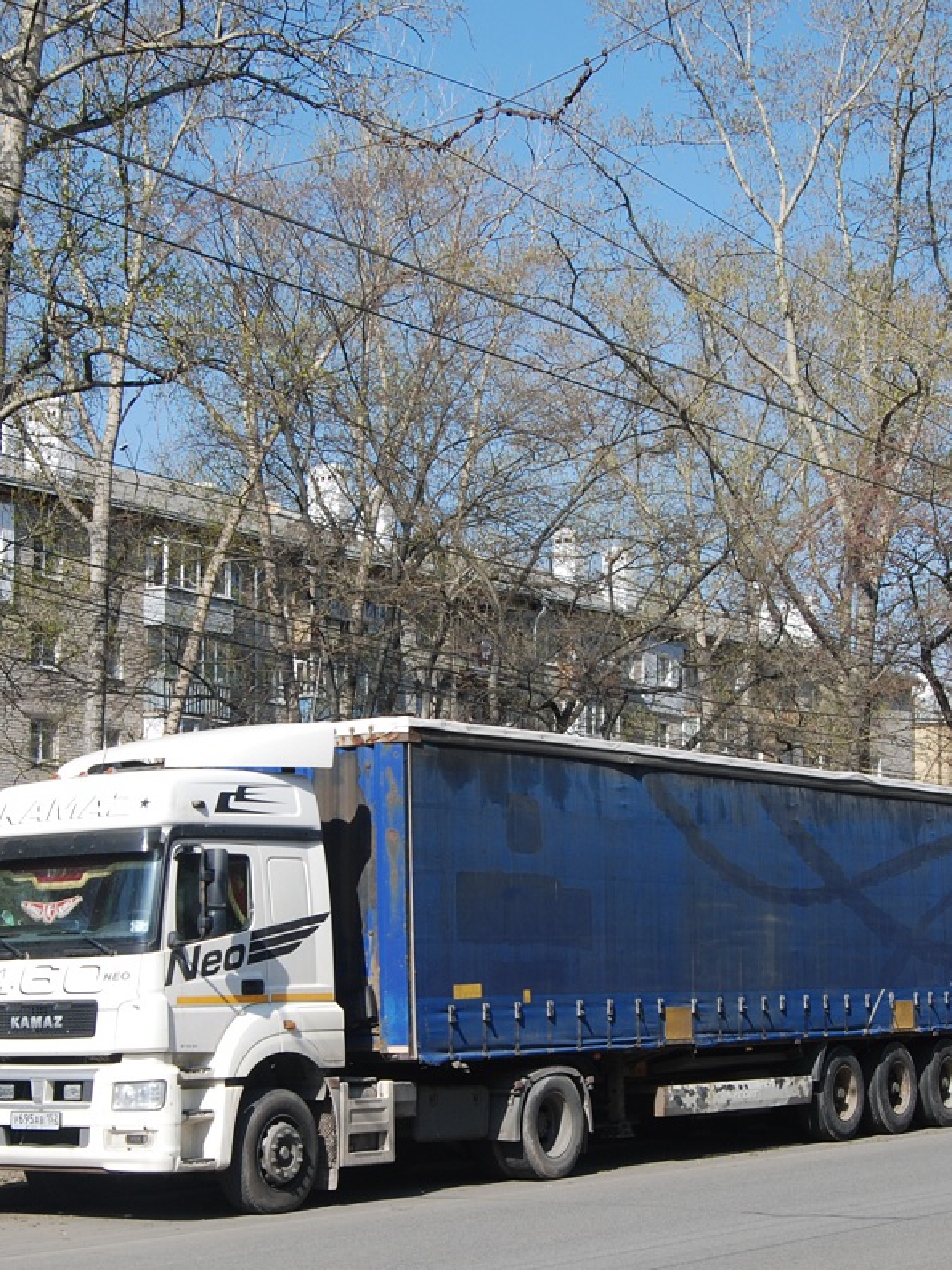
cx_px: 568
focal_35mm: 48
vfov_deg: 39.7
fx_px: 1761
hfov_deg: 30.2
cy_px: 641
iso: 100
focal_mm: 22
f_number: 7.1
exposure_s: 1/200
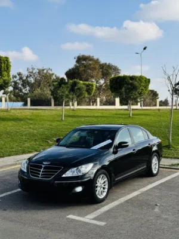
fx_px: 331
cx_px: 90
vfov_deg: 39.7
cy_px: 120
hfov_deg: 30.3
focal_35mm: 48
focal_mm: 6.76
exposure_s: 1/4049
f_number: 1.78
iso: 64
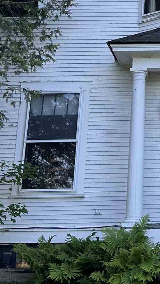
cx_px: 204
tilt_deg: +19.2
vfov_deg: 22.7
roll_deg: +0.3
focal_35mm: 90
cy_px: 0
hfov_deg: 13.0
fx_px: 679
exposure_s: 1/952
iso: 80
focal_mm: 6.86
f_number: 1.78
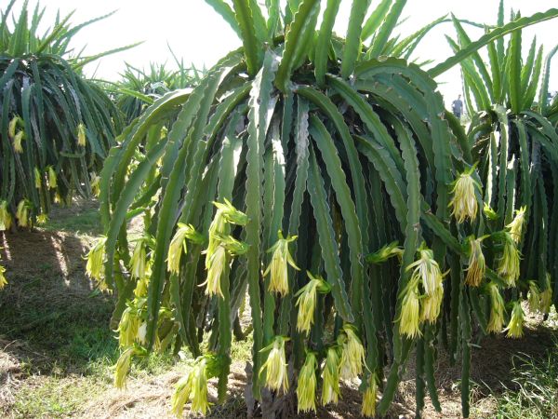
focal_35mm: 35
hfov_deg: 52.6
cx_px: 279
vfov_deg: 40.7
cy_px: 210
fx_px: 564
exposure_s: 1/160
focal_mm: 5.8
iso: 50
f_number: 2.8
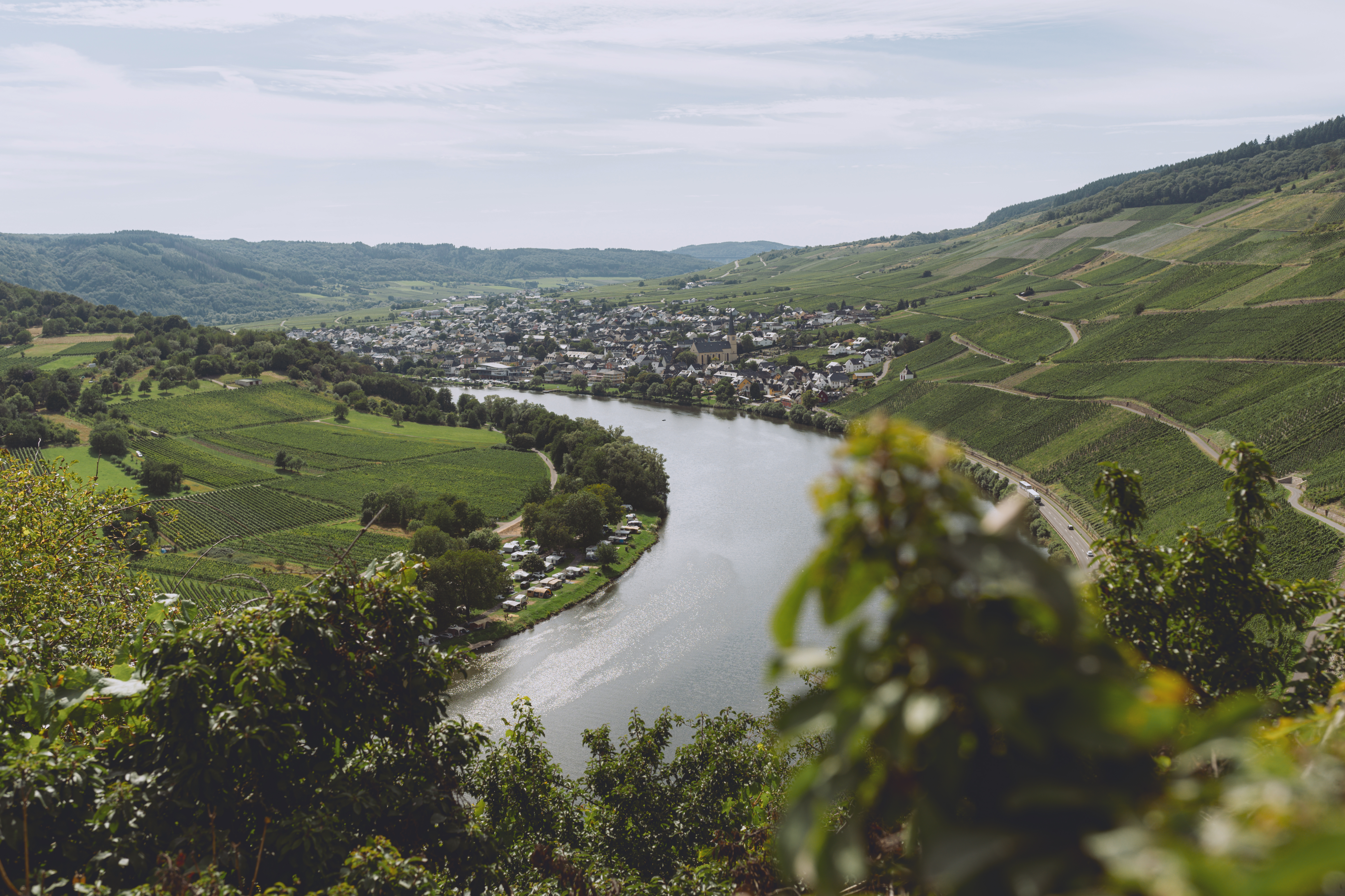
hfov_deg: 54.4
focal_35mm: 35
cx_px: 672
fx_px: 1308
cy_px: 448
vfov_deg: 37.9
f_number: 7.1
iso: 100
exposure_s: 1/200
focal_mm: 35
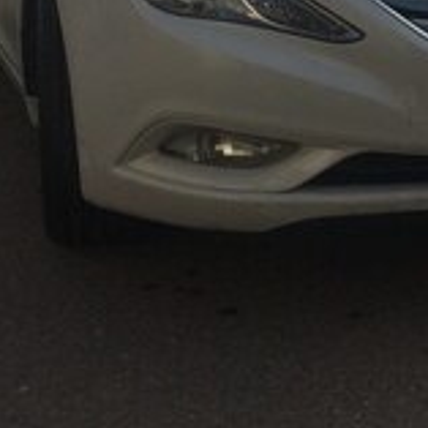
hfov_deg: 21.0
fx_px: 1133
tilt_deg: -6.7
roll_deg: +2.7
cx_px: 373
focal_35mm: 81
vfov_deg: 20.4
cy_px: -46
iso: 32
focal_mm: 4.15
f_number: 2.2
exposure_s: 1/5128
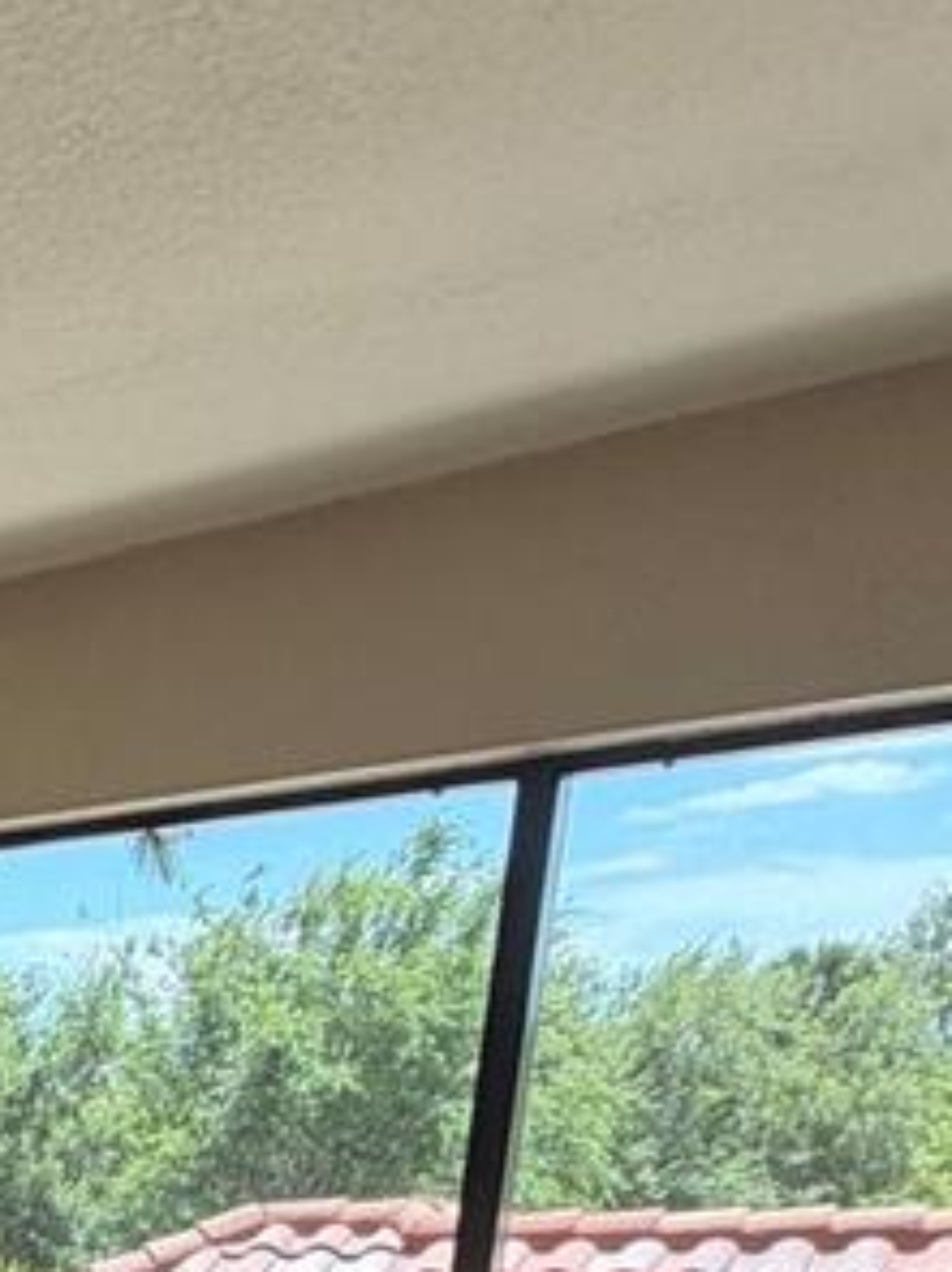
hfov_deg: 19.3
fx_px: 2092
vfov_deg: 26.4
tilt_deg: -15.2
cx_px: -762
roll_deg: +0.9
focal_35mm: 57
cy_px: 1815
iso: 50
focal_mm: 2.22
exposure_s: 1/121
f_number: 2.2
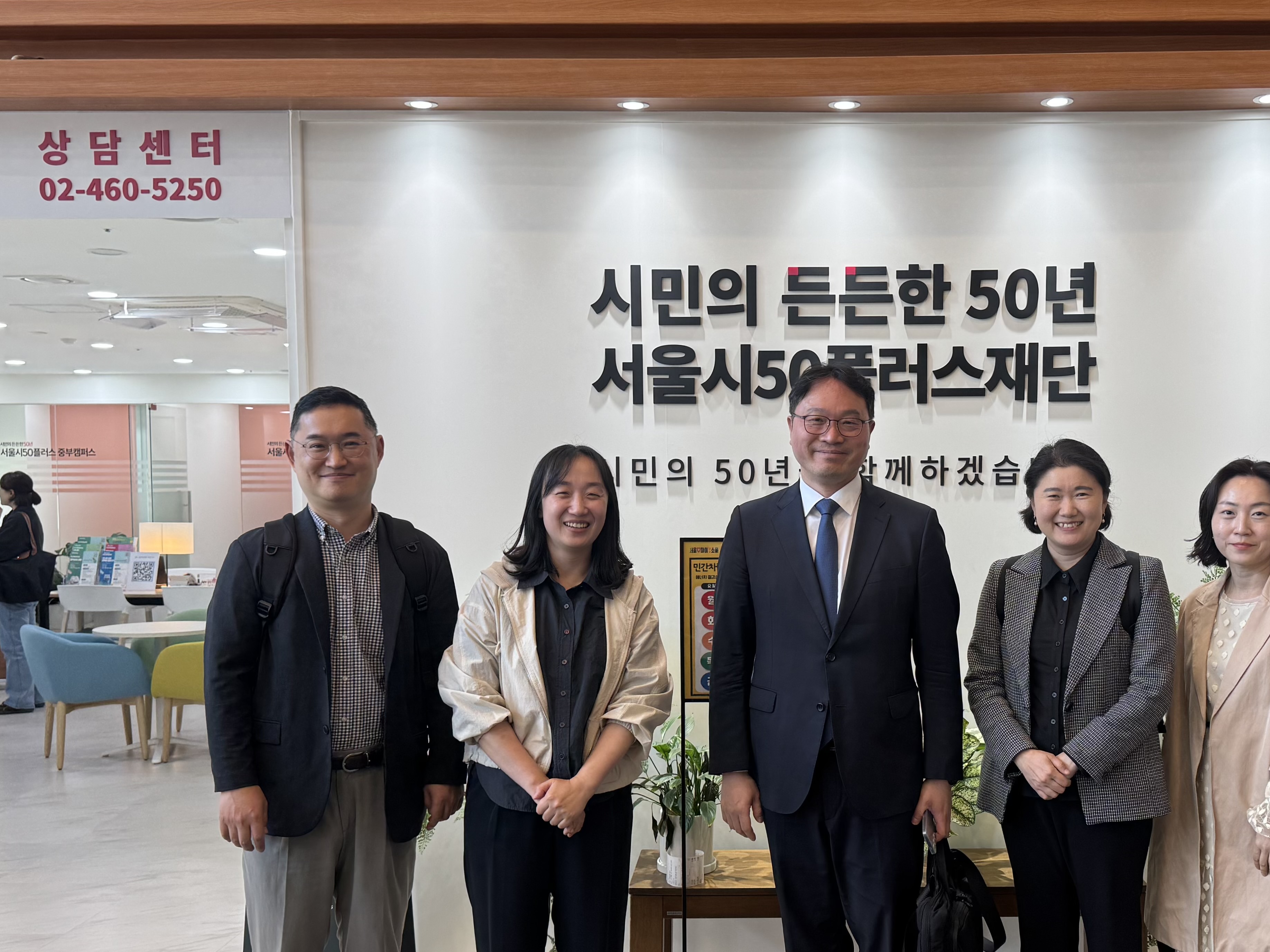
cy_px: 589
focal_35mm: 32
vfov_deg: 43.8
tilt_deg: -3.2
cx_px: 802
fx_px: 1174
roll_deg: -0.4
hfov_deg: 56.1
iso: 100
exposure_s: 1/120
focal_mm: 6.76
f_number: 1.78
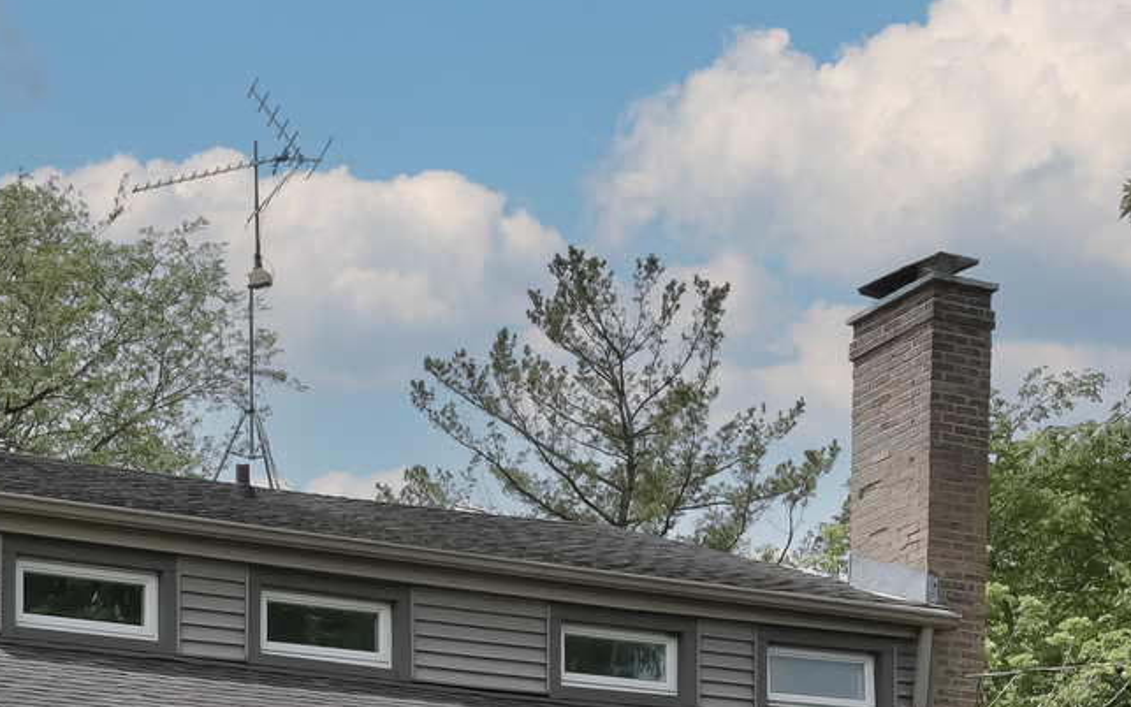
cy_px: 922
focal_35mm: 77
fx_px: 2374
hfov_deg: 25.9
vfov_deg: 16.1
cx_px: 106
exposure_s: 1/320
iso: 250
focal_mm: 30
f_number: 11
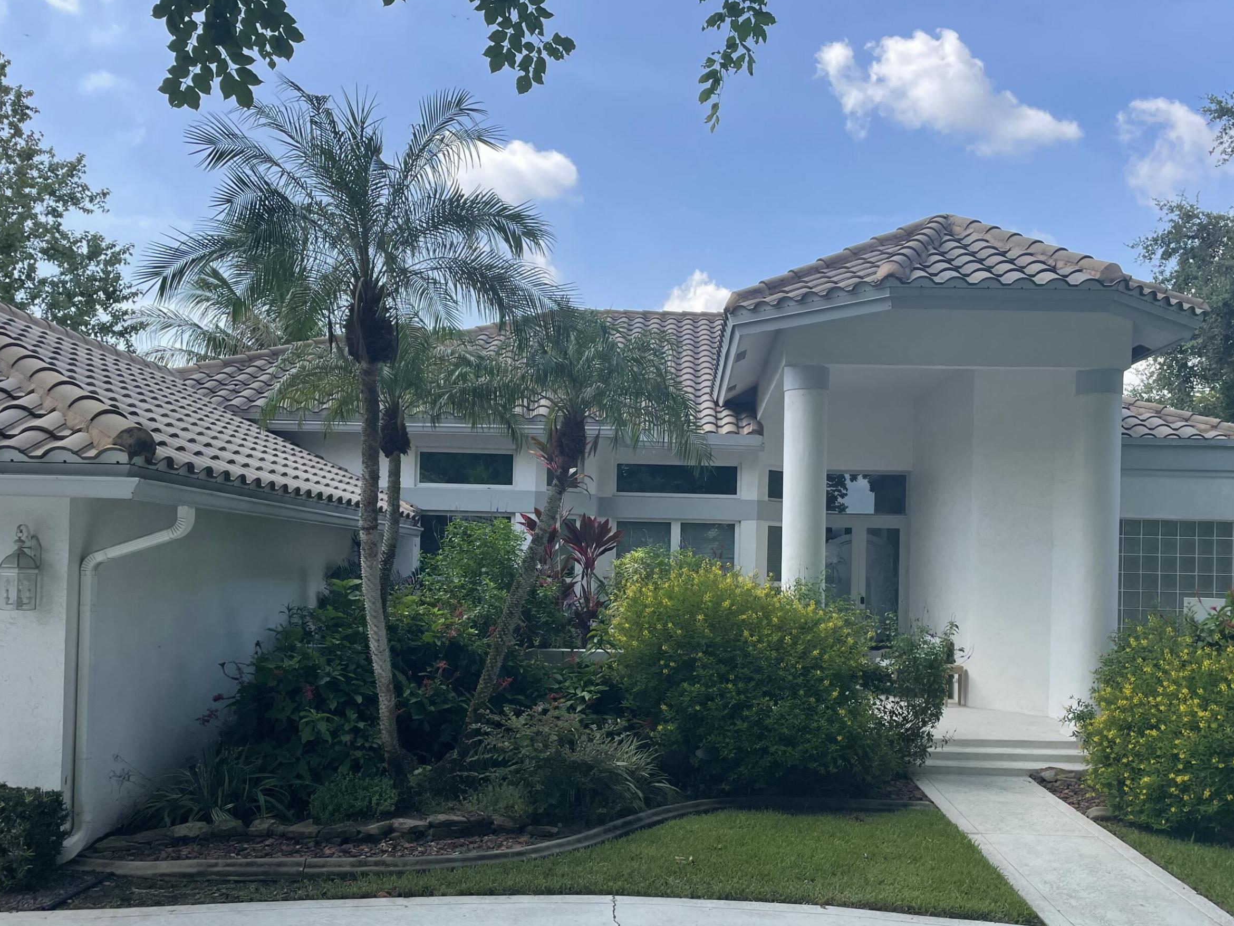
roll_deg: -1.4
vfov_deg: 43.9
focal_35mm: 32
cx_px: 679
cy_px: 561
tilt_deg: +1.0
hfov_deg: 56.7
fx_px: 1141
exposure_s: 1/1531
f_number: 1.6
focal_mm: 4.2
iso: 32
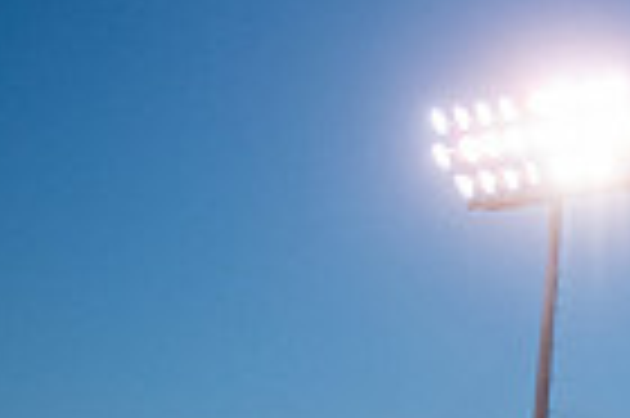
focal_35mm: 291
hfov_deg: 6.8
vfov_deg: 4.7
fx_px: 5087
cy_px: 739
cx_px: 1269
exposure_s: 1/800
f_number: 2.8
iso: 2500
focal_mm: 70
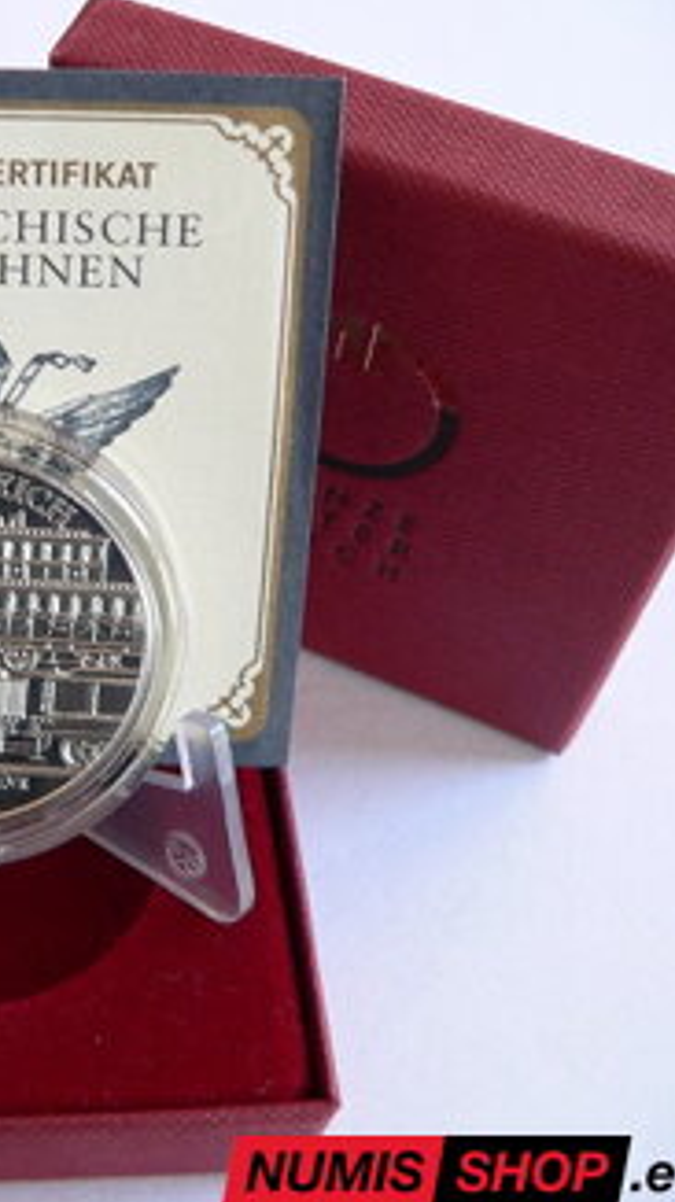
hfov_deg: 21.2
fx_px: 1689
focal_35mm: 53
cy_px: 601
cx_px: -103
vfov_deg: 39.2
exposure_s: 1/20
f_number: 2.8
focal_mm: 6
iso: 200
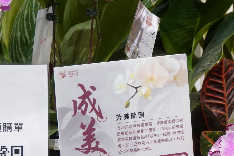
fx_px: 1462
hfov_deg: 9.1
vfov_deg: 6.1
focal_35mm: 225
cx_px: 216
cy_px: 69
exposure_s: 1/80
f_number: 3.5
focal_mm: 26.42
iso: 800
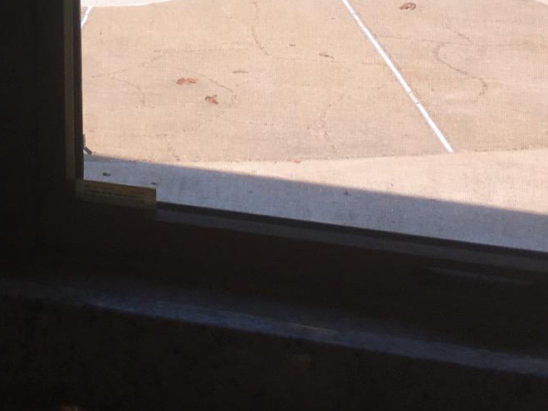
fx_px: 1425
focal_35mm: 90
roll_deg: +1.0
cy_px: -203
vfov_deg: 15.2
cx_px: 35
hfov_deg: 21.2
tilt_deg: -4.2
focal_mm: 4.15
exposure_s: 1/425
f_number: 2.2
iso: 25
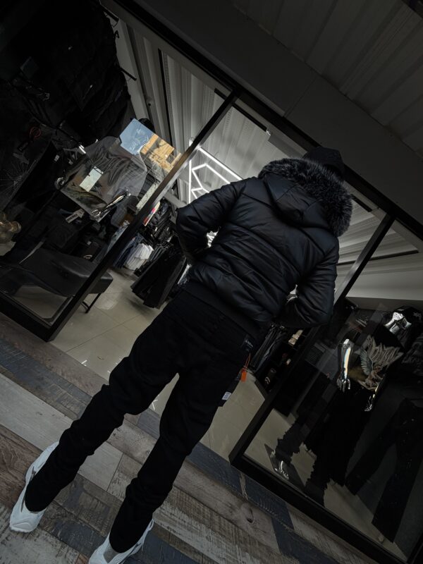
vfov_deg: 102.1
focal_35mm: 14
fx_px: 228
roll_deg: -35.9
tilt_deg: +5.2
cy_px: 282
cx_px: 212
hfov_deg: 85.7
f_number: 2.2
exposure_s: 1/121
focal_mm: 2.22
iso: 40
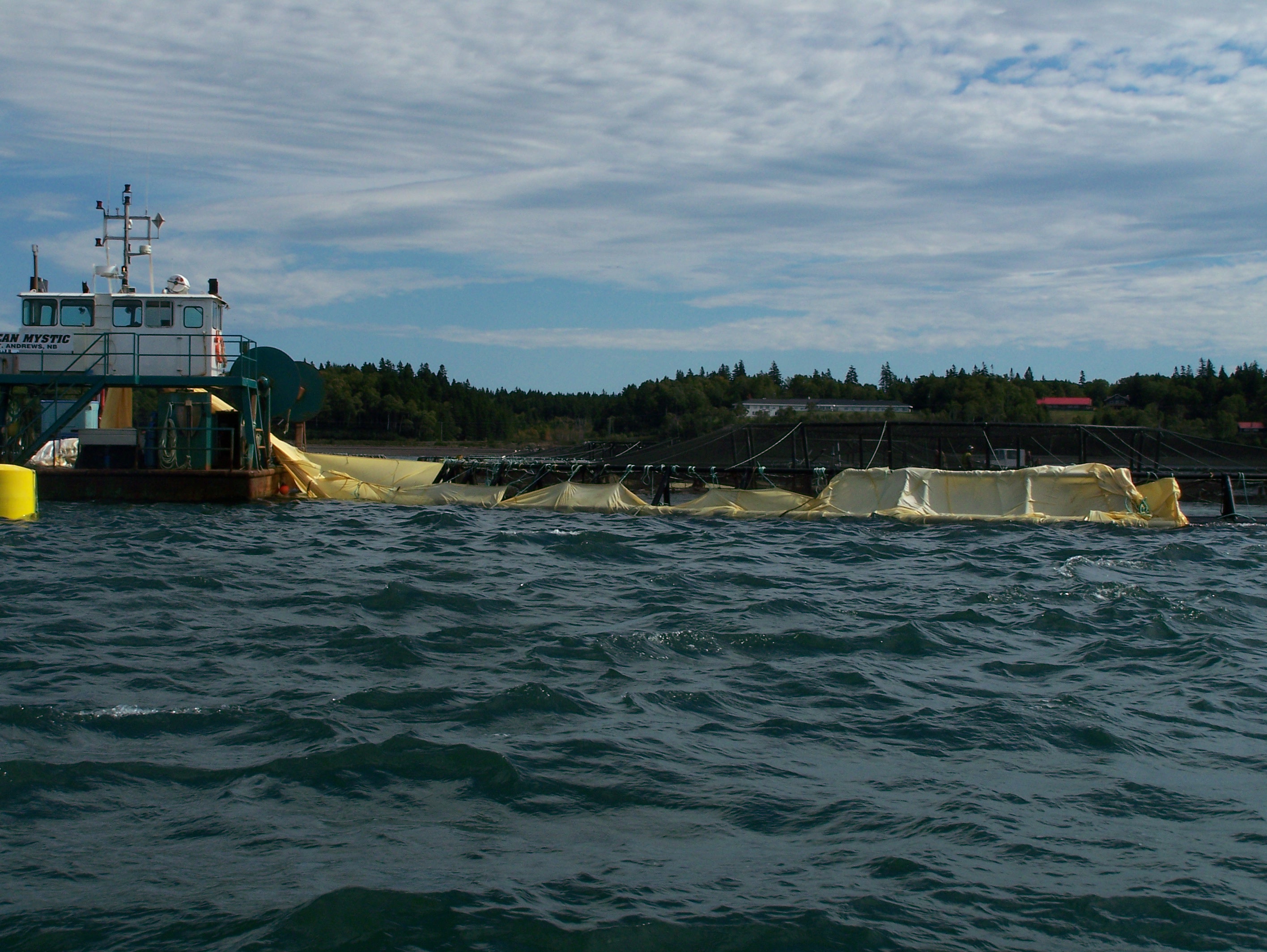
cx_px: 634
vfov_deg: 24.8
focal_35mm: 59
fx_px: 2161
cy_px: 476
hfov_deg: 32.7
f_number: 6.3
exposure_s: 1/800
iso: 80
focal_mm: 9.8
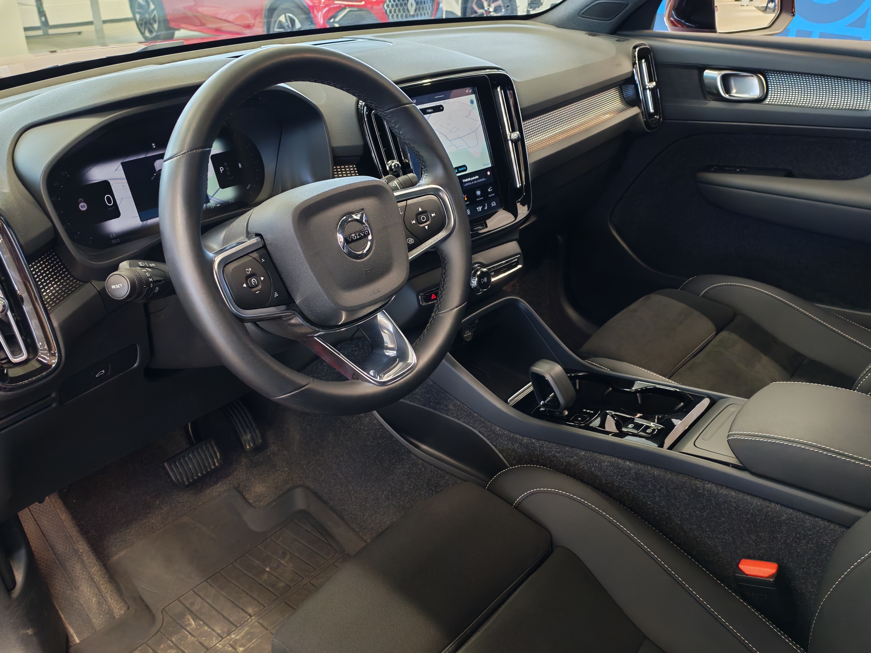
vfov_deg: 45.4
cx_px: 436
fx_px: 780
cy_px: 326
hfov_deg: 58.4
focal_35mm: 31
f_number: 1.9
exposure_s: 1/50
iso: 1000
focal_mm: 6.12
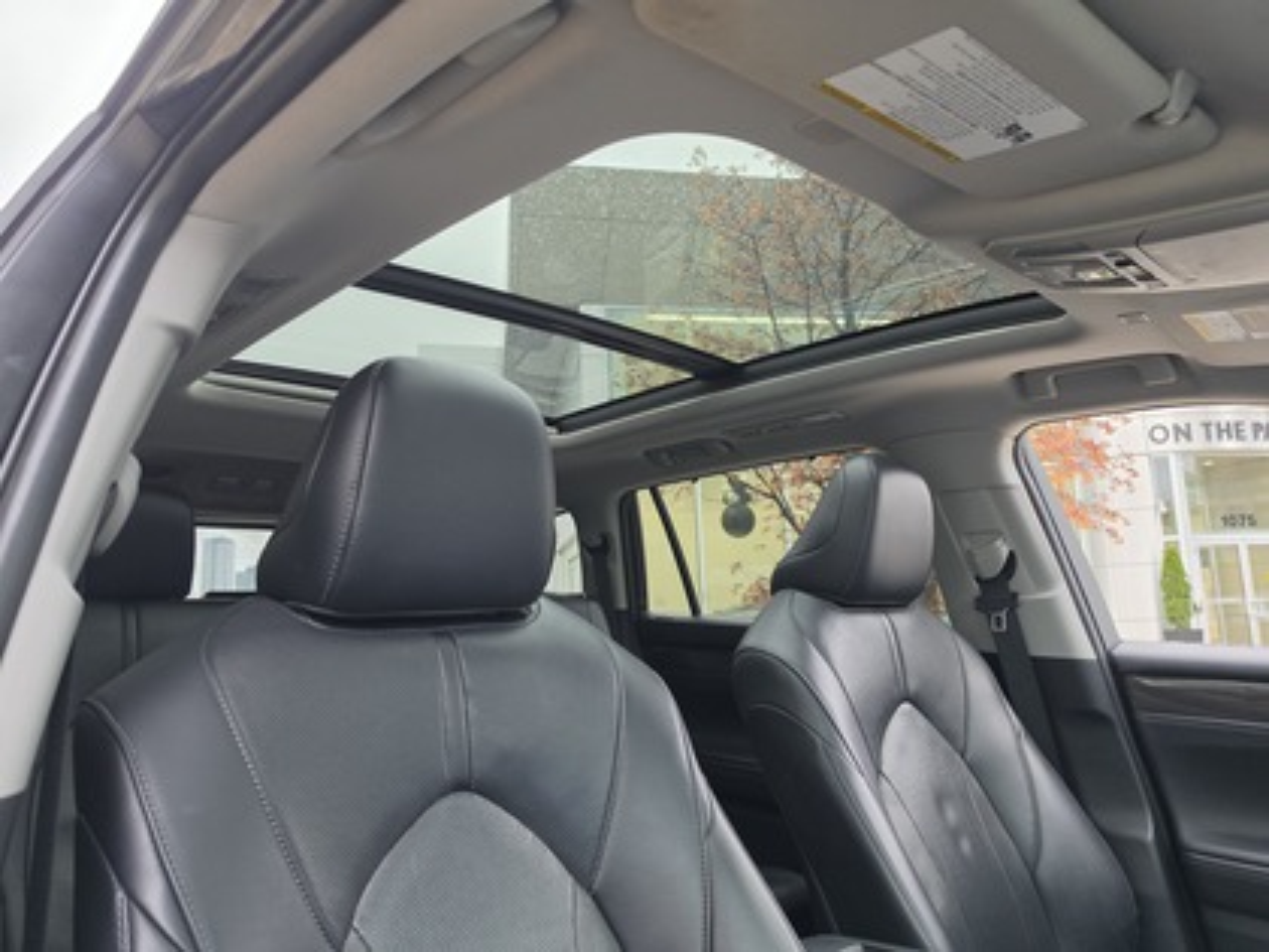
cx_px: 634
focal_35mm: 23
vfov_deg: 58.9
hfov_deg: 73.9
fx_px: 843
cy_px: 476
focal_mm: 6.5
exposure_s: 1/120
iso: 160
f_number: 1.4
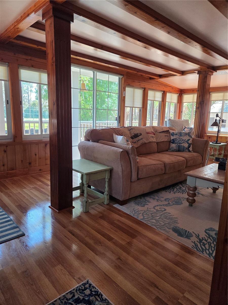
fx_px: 202
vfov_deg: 73.9
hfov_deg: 58.9
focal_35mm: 23
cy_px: 152
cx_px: 114
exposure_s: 1/120
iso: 160
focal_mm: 5.4
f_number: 1.8
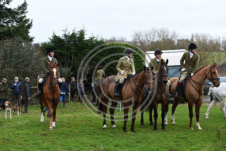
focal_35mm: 70
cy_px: 76
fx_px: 439
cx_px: 113
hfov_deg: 28.9
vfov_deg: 19.4
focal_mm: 70
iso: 720
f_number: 5.6
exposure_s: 1/500
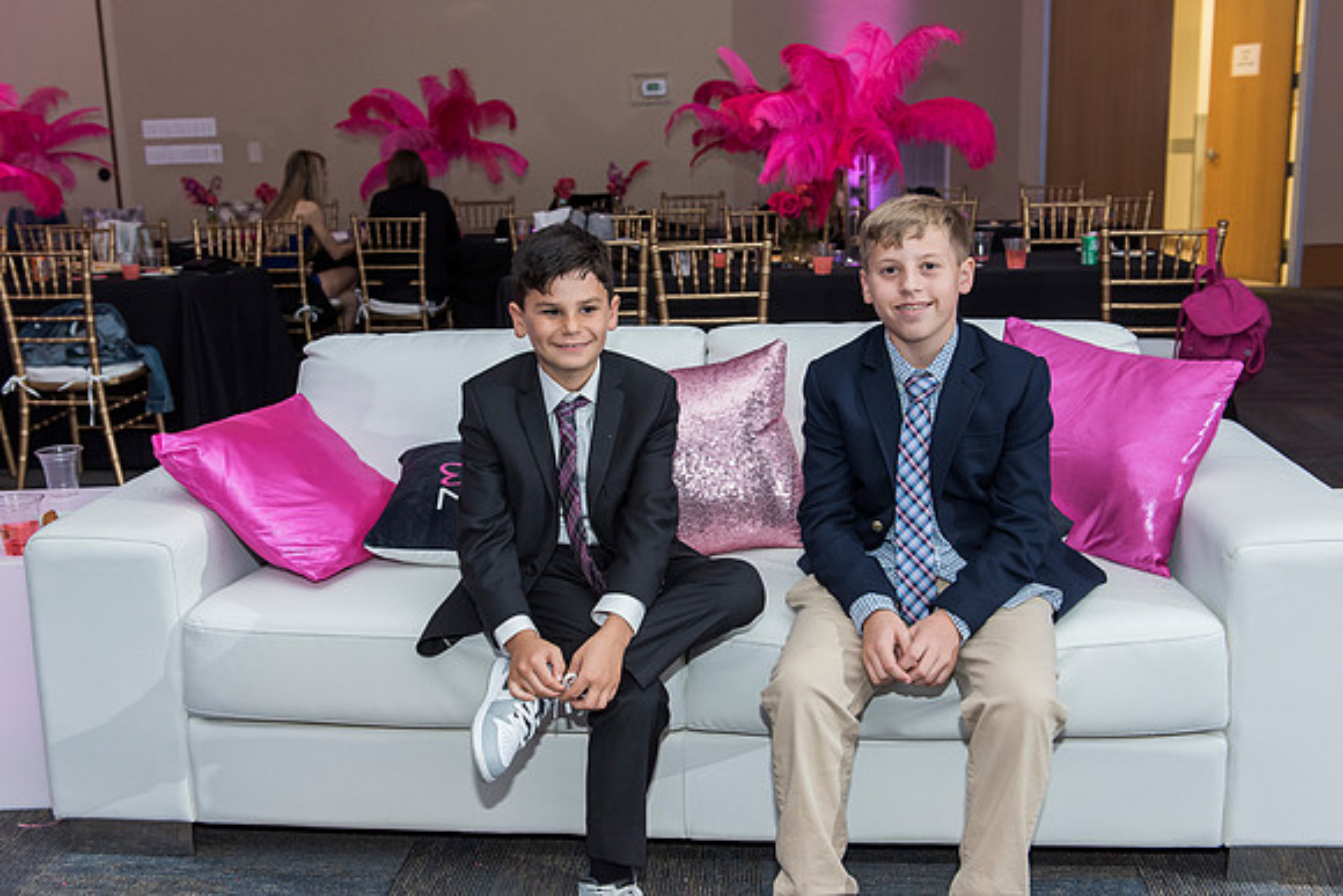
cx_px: 645
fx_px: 1357
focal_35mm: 36
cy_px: 430
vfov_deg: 36.5
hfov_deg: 52.6
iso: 1250
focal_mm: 35
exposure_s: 1/100
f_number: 4
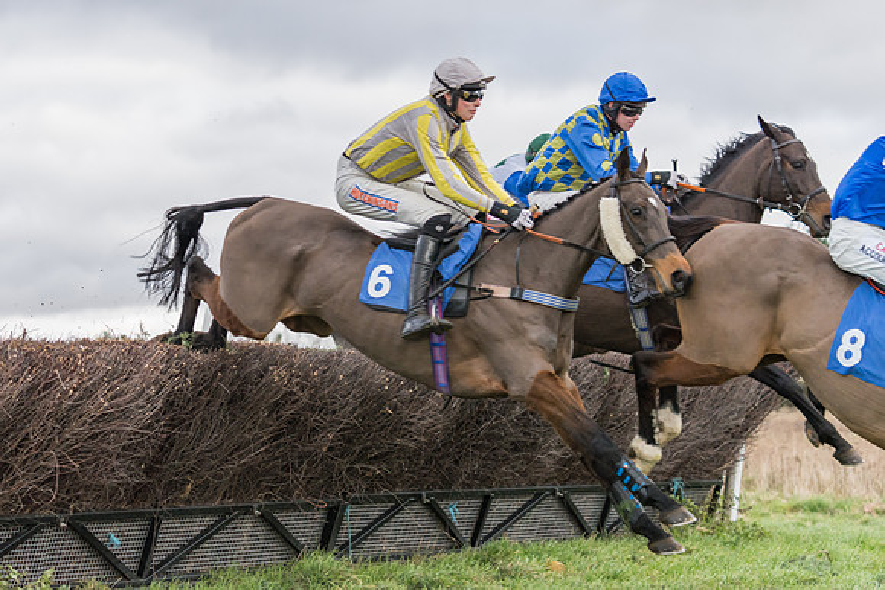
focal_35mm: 102
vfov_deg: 13.4
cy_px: 205
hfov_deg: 19.9
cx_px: 325
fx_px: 2511
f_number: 2.8
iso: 800
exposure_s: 1/1000
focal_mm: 70
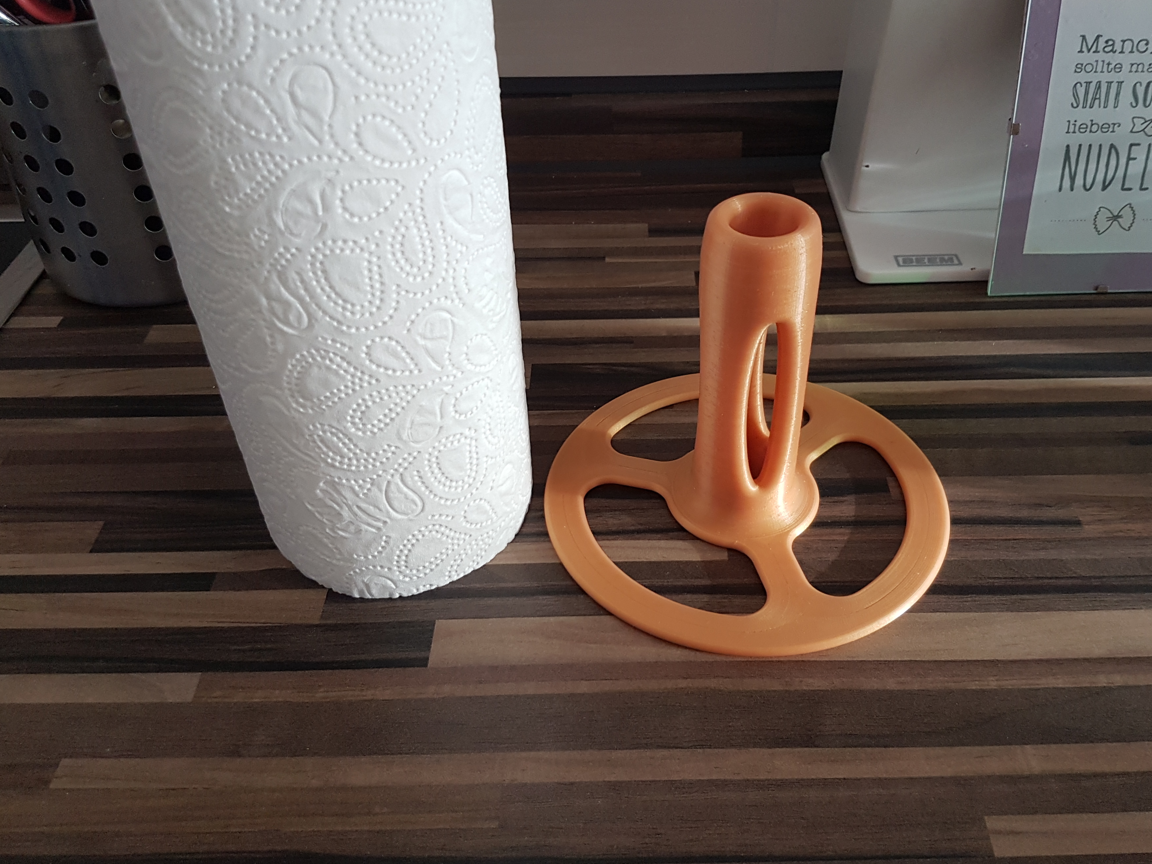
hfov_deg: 59.8
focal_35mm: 30
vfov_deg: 46.8
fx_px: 998
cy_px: 419
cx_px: 642
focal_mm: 4.2
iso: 100
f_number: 1.7
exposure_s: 1/50
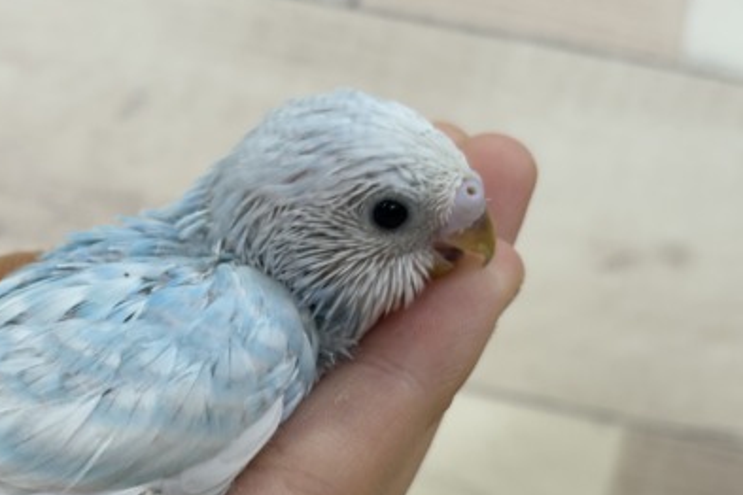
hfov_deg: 22.8
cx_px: 153
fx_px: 1816
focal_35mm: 88
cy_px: 380
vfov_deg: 15.5
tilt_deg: -1.8
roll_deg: -11.5
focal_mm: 5.96
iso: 40
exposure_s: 1/50
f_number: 1.6
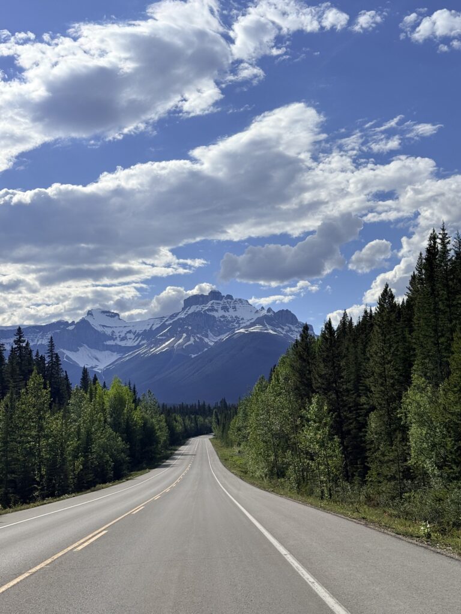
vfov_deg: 39.7
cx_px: 230
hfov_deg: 30.3
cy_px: 307
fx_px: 852
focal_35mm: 48
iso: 50
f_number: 1.78
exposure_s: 1/11364
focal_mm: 6.76
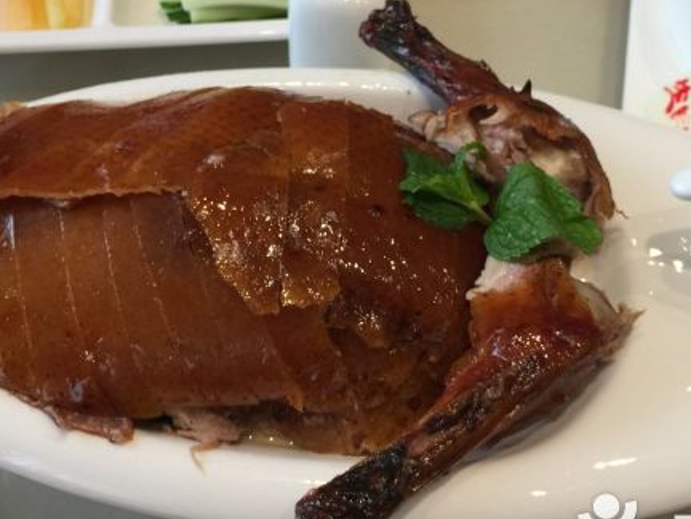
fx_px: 938
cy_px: 195
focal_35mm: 47
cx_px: 419
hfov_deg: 40.2
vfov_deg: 30.7
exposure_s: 1/33
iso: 40
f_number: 2.2
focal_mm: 4.15
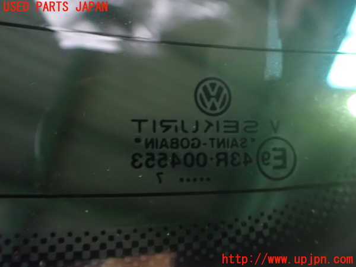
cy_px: 134
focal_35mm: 30
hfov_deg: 60.0
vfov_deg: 46.8
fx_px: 309
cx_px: 178
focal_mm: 5.4
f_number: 2.3
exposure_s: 1/15
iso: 1600
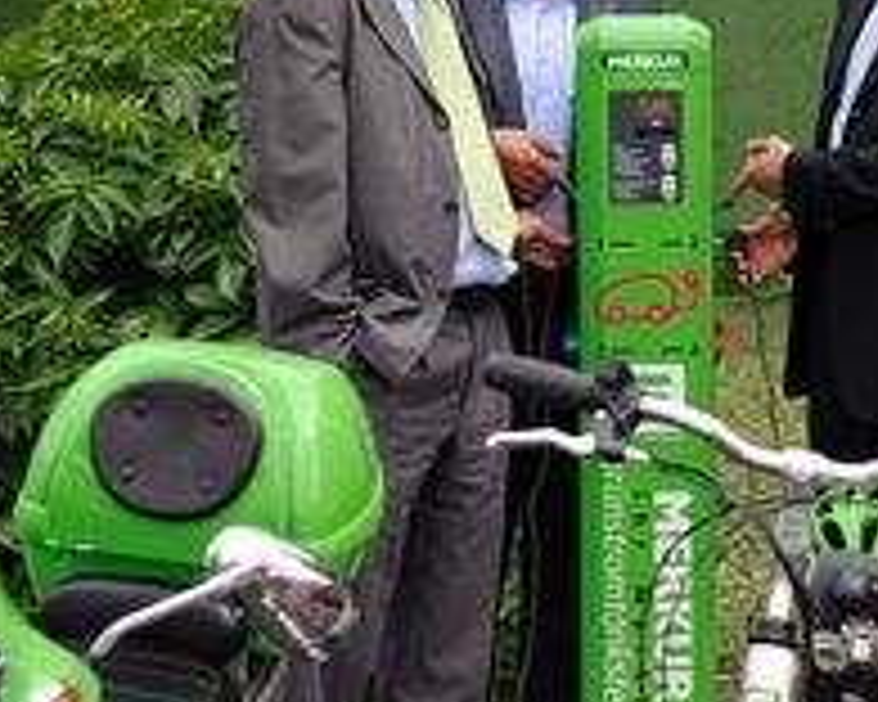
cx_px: 837
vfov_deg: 13.9
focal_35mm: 111
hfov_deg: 17.0
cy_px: 281
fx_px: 2884
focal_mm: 45
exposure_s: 1/800
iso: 200
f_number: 4
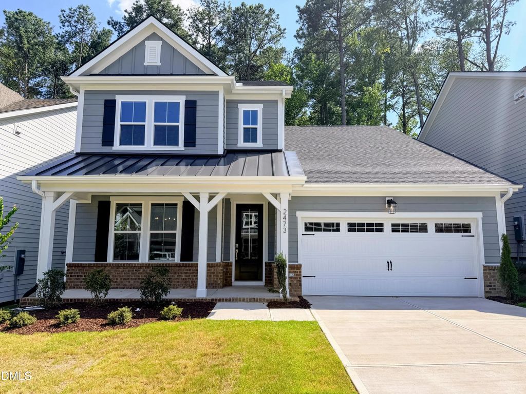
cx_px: 263
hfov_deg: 71.6
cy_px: 197
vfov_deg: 56.8
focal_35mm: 24
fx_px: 365
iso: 80
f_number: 1.78
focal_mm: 6.76
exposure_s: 1/3584
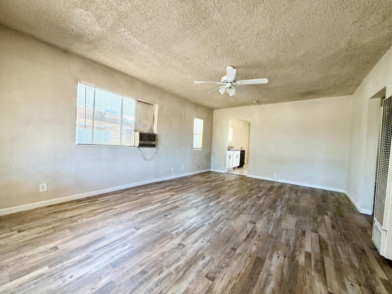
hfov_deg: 102.1
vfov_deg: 85.7
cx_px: 196
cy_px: 147
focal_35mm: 14
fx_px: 159
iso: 320
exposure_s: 1/111
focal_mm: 2.22
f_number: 2.2
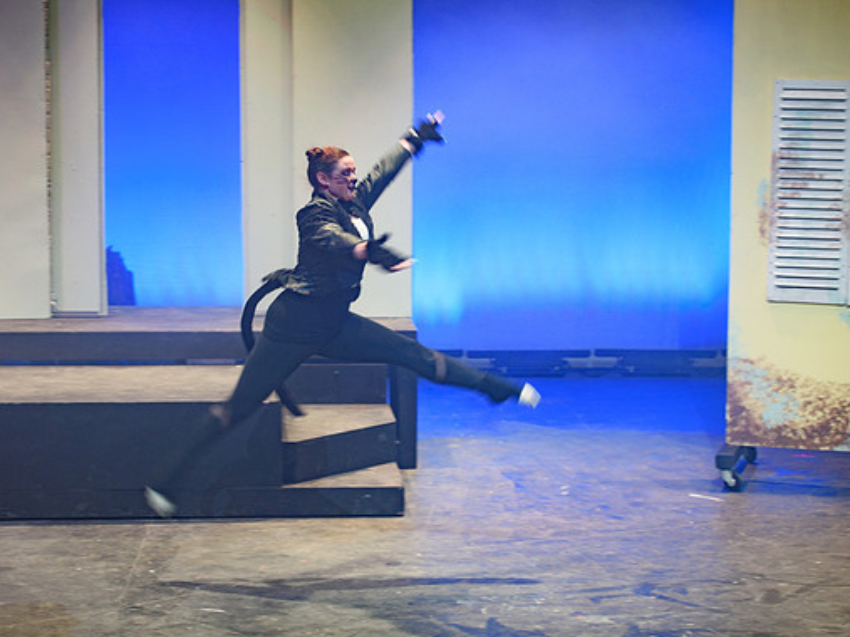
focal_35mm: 77
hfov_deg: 25.3
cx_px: 402
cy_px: 320
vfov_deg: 19.1
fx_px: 1890
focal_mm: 70
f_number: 2.8
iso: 800
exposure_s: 1/100
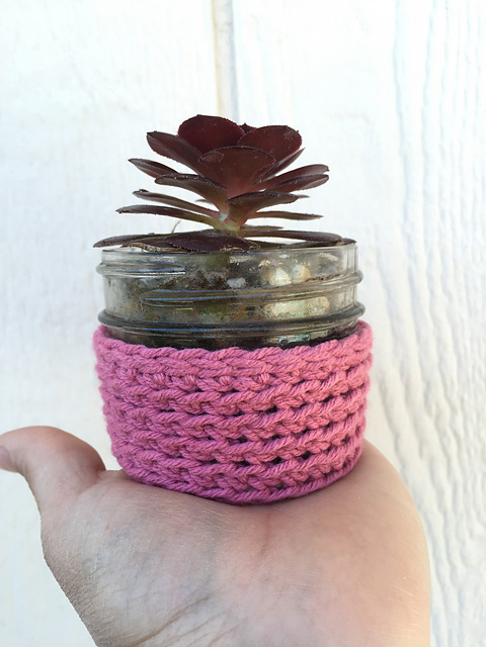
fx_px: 543
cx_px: 243
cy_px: 324
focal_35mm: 29
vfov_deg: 61.7
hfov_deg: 48.2
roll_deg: +5.1
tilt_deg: -12.8
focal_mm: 4.15
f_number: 2.2
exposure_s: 1/120
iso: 32
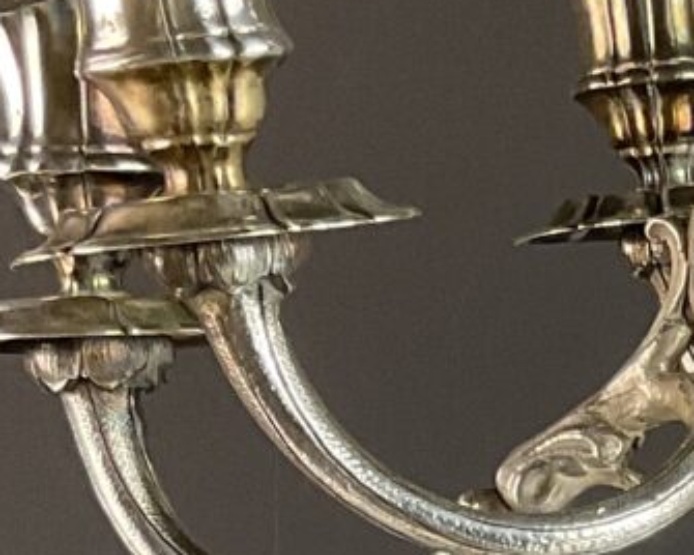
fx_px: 3553
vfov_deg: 8.5
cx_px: 1108
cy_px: 1064
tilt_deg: -13.5
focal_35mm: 173
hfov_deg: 10.7
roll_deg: -0.8
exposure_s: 1/100
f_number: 1.8
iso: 64
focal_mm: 3
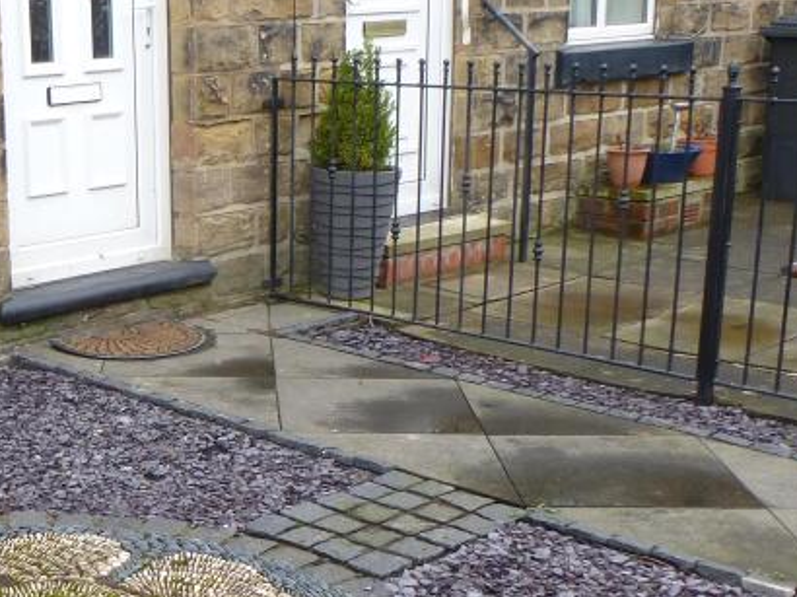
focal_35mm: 60
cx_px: 16
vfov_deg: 24.3
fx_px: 1381
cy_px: 385
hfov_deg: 30.2
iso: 100
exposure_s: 1/80
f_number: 3.3
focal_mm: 4.3
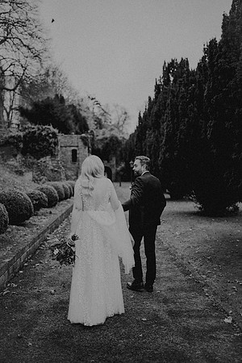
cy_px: 182
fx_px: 353
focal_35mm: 35
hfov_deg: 37.9
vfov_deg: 54.4
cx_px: 121
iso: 400
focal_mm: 35
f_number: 1.6
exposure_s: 1/200
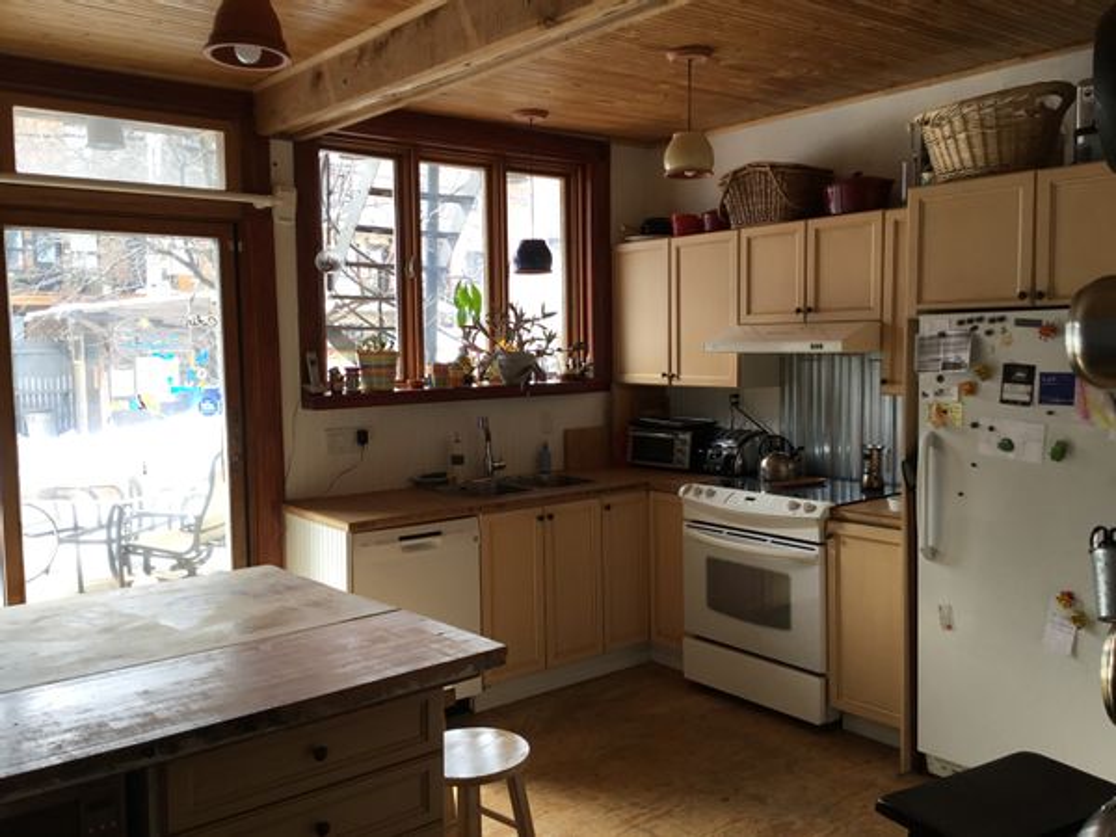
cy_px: 418
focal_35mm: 31
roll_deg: +0.3
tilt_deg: -4.4
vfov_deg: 45.4
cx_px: 558
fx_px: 999
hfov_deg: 58.4
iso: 32
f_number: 2.4
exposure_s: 1/60
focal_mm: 3.3
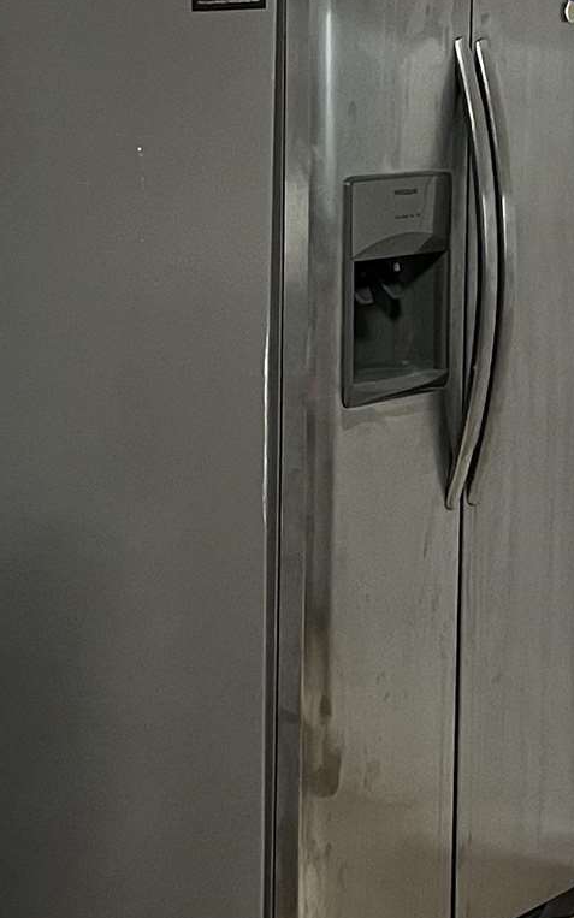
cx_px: 356
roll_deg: -1.2
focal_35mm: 111
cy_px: 359
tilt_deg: -8.2
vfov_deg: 18.7
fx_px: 2778
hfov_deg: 11.8
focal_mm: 5.7
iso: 200
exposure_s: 1/60
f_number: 1.5
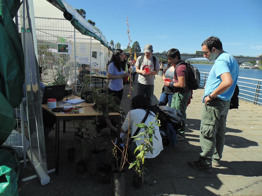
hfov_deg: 76.4
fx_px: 167
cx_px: 131
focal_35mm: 22
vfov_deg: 61.1
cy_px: 98
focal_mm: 4
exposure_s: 1/125
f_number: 9.7
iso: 100
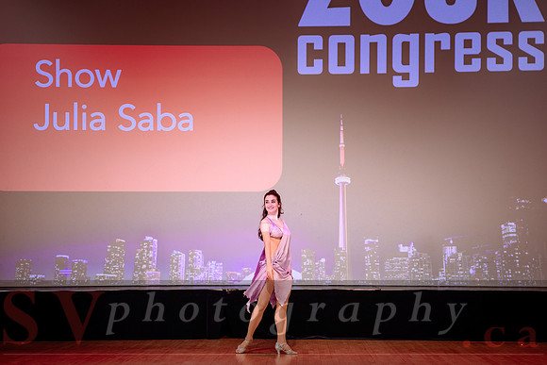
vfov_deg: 19.2
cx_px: 274
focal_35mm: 71
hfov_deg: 28.4
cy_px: 203
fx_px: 1081
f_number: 2
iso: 1000
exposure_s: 1/320
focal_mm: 64
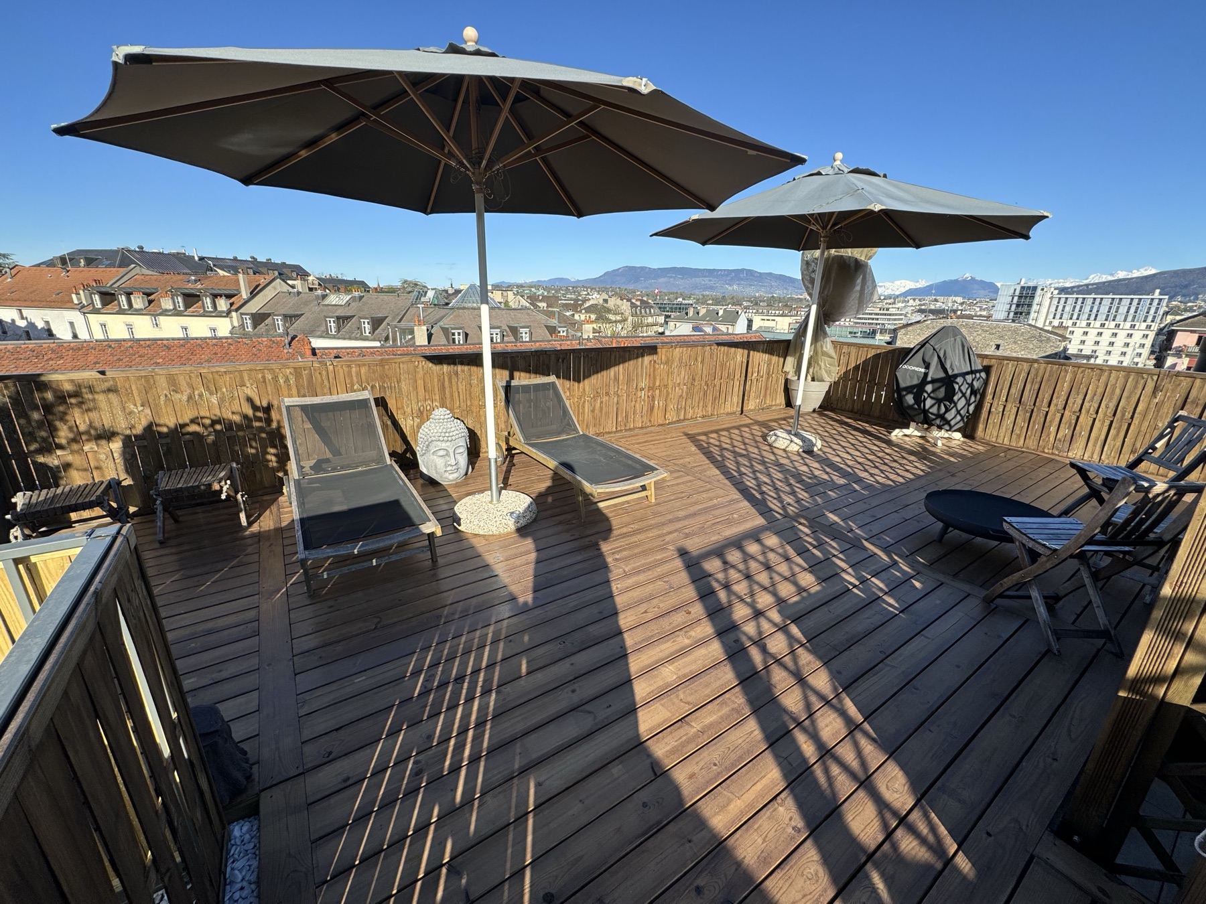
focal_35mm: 14
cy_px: 452
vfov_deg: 85.7
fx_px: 488
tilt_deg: -18.0
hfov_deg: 102.1
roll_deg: -1.6
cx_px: 603
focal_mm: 2.22
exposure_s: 1/1020
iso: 40
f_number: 2.2
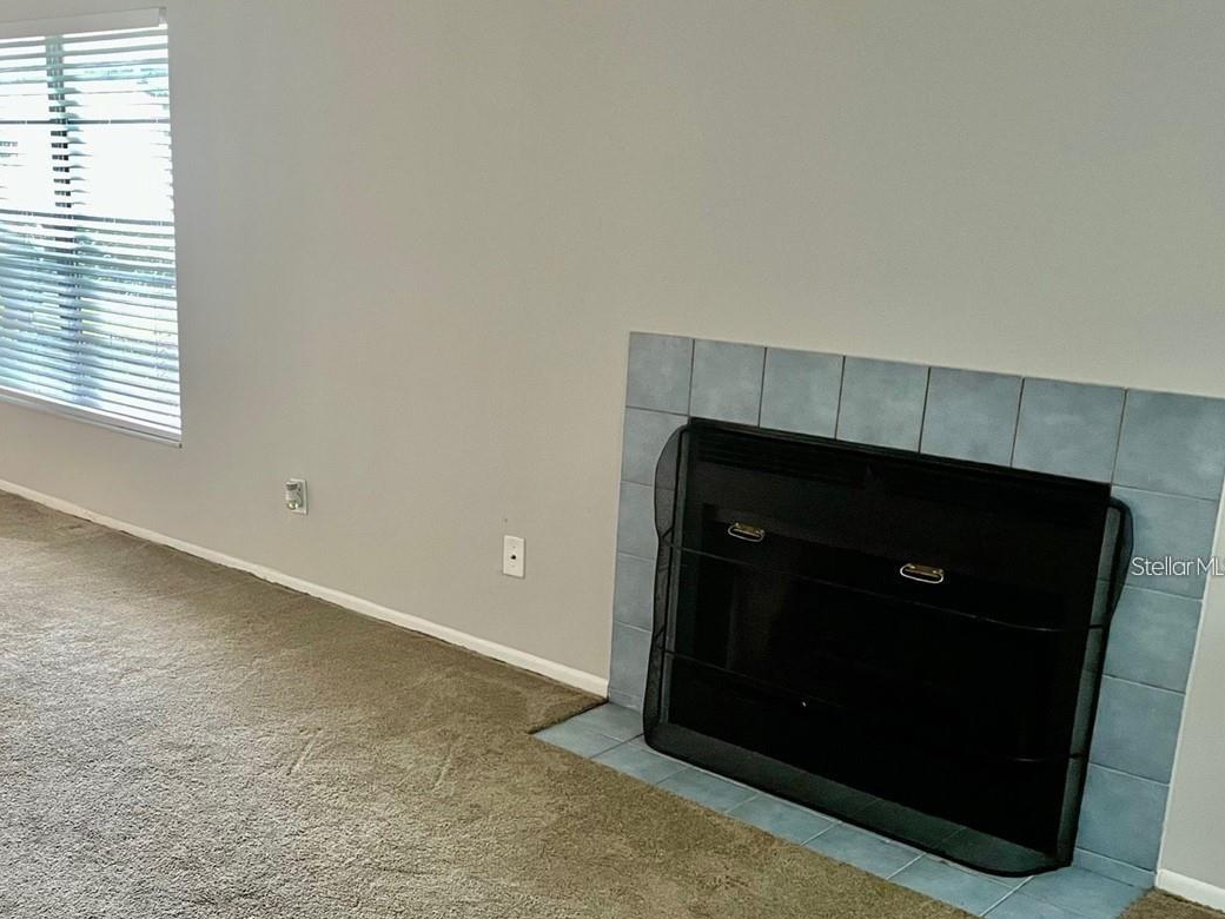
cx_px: 300
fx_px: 1416
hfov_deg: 45.1
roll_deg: +0.6
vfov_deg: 35.8
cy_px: 566
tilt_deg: -16.0
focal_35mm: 40
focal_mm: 4.2
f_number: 1.6
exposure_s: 1/60
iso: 200
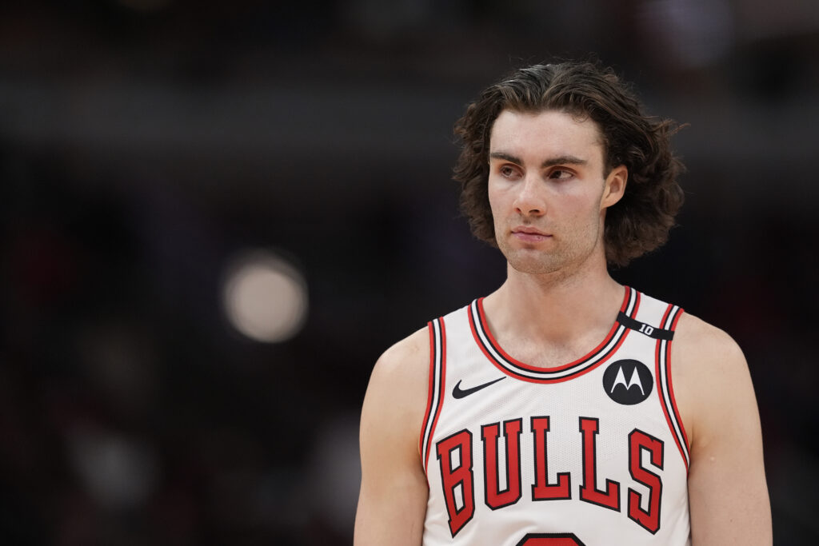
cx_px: 410
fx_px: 9101
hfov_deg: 5.2
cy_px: 273
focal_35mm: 400
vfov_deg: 3.4
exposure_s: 1/1600
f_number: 3.5
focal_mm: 400
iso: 4000
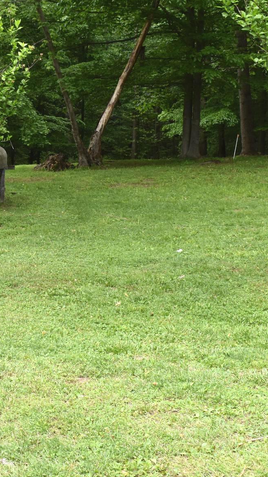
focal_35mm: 80
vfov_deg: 26.5
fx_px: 1010
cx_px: 16
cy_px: 207
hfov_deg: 14.9
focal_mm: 29
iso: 400
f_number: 7.1
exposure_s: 1/200
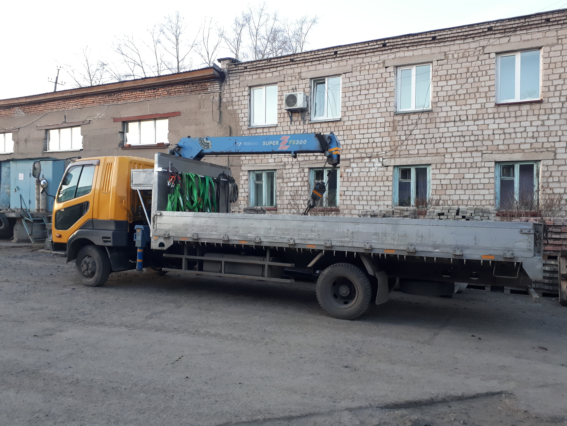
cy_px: 213
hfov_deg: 65.3
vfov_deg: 51.4
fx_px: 442
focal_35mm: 27
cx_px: 284
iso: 125
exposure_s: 1/33
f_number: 1.9
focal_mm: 3.6
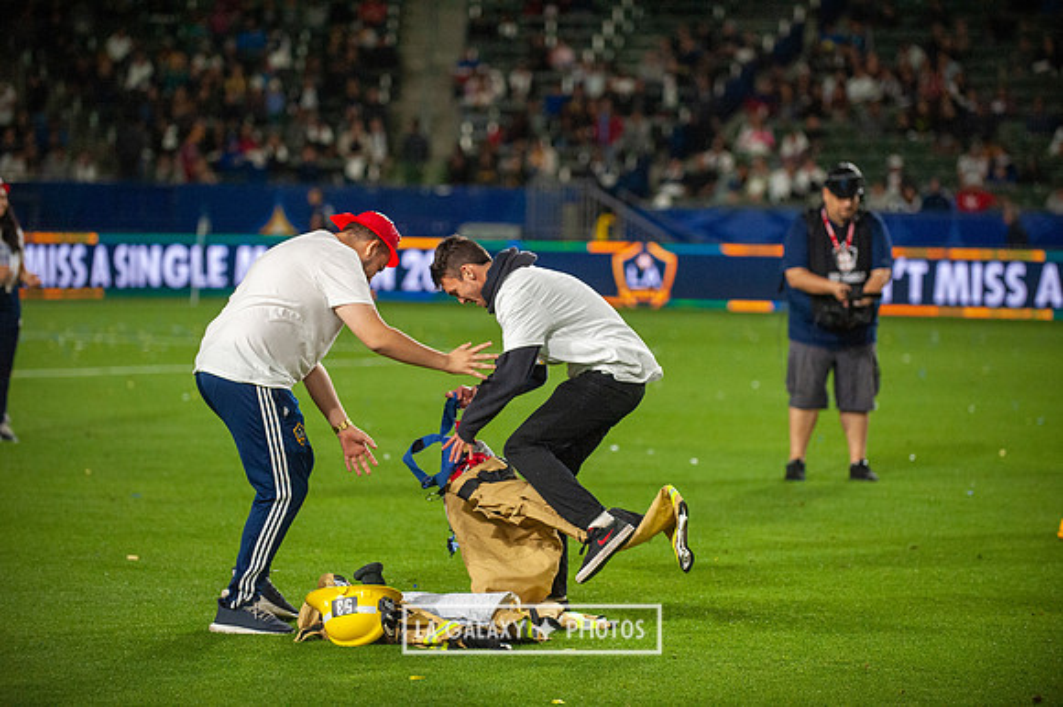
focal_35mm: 140
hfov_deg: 14.7
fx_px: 4131
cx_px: 532
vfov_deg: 9.8
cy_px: 354
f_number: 2.8
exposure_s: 1/2500
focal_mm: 140
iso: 3200
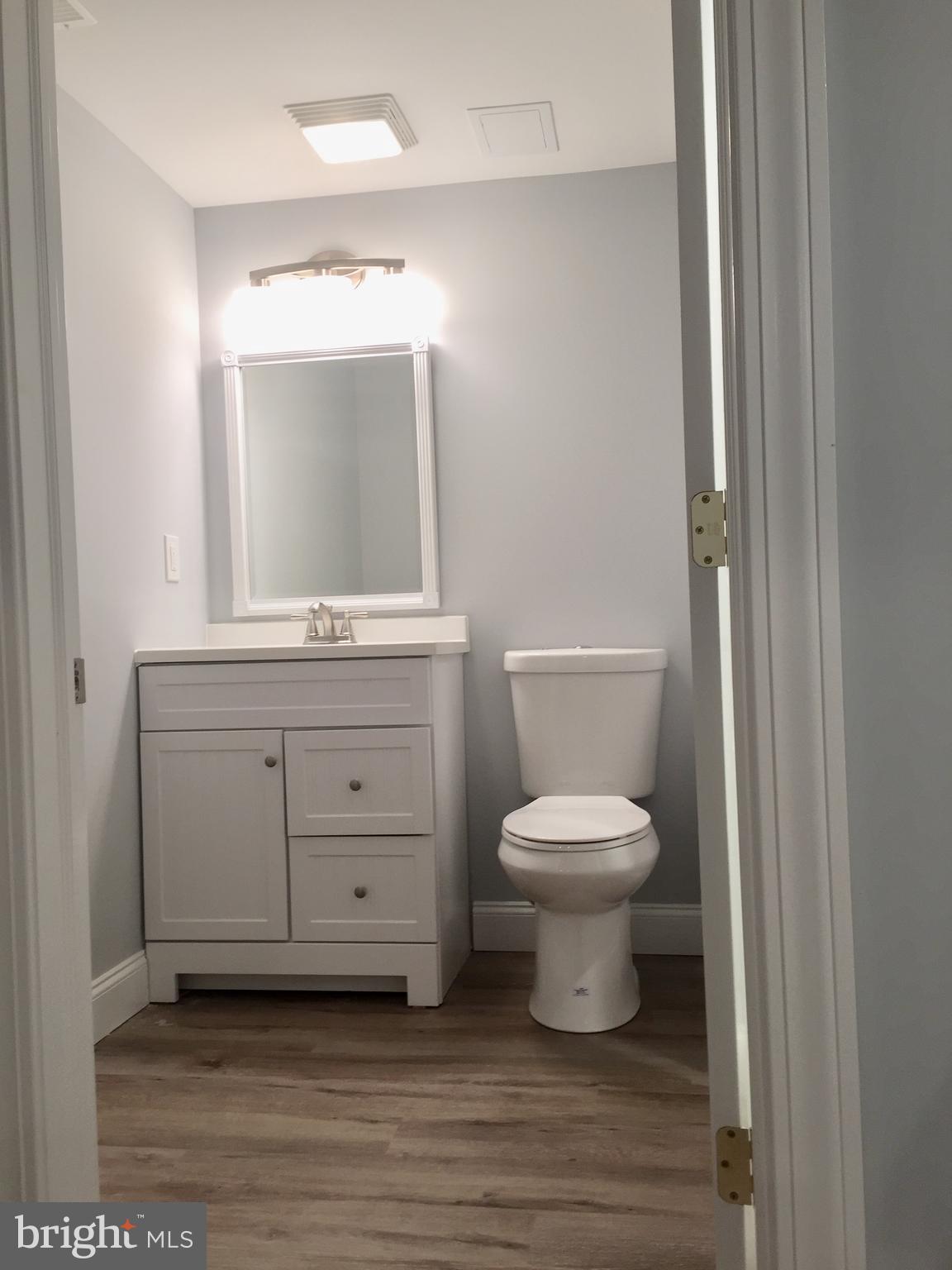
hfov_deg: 48.2
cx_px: 476
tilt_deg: +0.2
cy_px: 635
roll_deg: +2.5
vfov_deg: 61.7
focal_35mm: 29
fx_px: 1063
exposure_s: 1/40
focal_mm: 4.15
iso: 40
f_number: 2.2
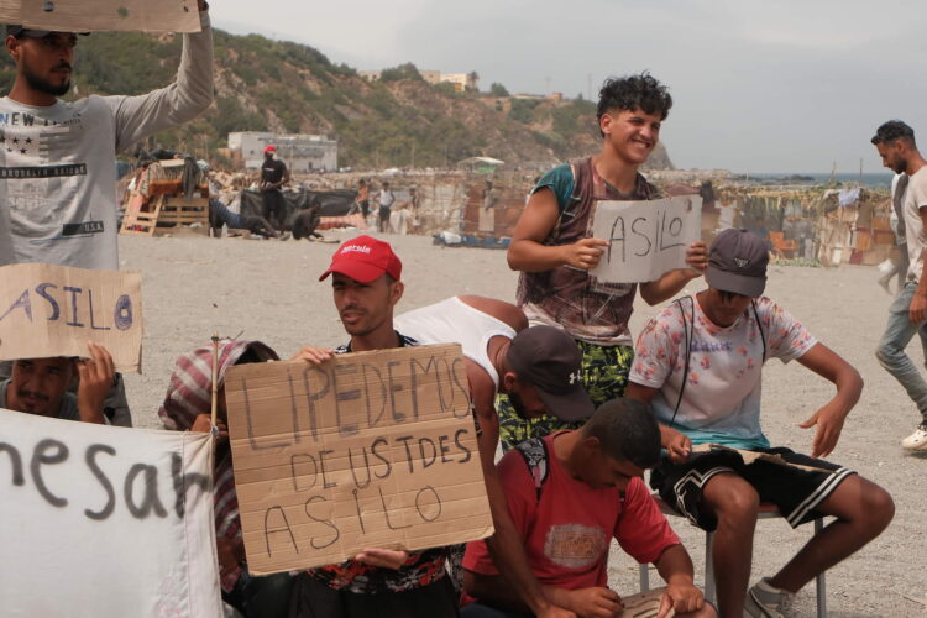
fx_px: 1725
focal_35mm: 67
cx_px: 464
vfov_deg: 20.3
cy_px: 309
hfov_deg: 30.1
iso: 200
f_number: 5.6
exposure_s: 1/1000
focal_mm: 44.5
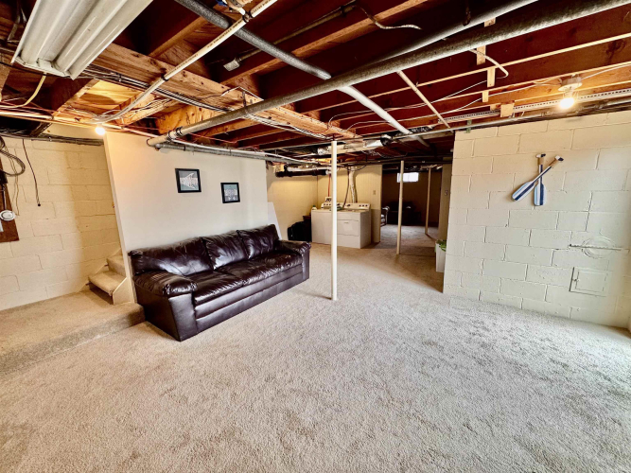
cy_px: 236
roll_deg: +1.0
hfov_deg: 102.1
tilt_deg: -10.5
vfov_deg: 85.7
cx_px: 316
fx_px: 255
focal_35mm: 14
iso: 200
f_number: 2.2
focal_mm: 2.22
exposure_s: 1/60
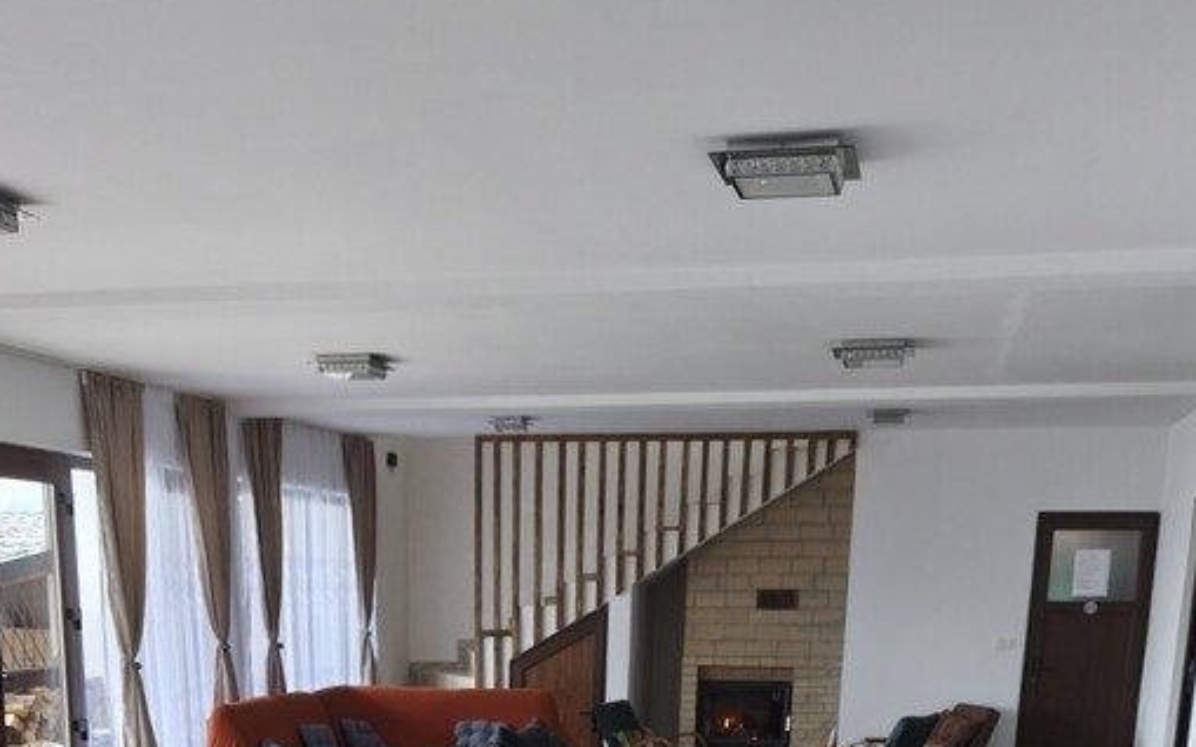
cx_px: 500
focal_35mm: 49
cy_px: 1074
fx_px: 1597
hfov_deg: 40.9
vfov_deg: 22.4
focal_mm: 6.18
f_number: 1.65
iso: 1000
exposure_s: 1/50
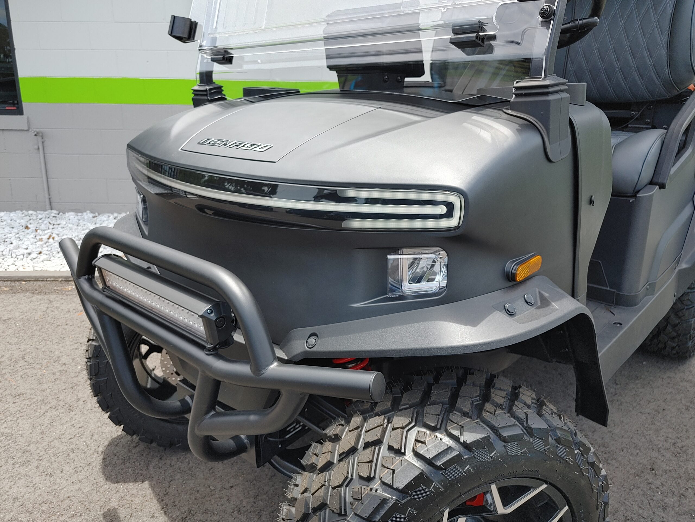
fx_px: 522
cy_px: 261
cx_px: 348
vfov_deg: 53.1
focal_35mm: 26
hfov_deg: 67.3
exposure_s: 1/671
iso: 50
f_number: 1.8
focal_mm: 4.81
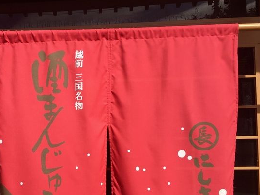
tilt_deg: +2.5
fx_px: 331
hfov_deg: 41.9
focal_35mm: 44
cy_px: 134
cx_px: 71
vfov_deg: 32.5
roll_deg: +1.6
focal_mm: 4.15
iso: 25
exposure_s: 1/1282
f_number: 2.2
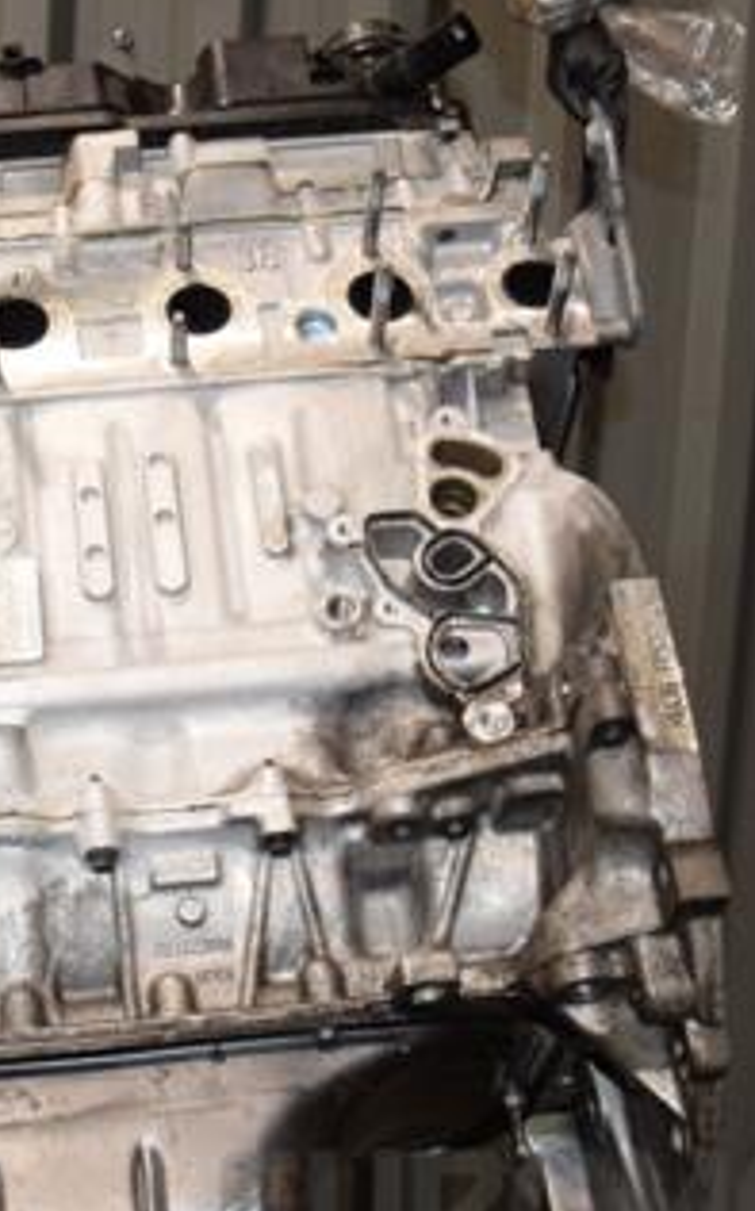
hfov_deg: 21.0
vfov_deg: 33.5
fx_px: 2011
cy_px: 697
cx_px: 149
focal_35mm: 61
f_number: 5
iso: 800
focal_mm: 21
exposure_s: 1/60
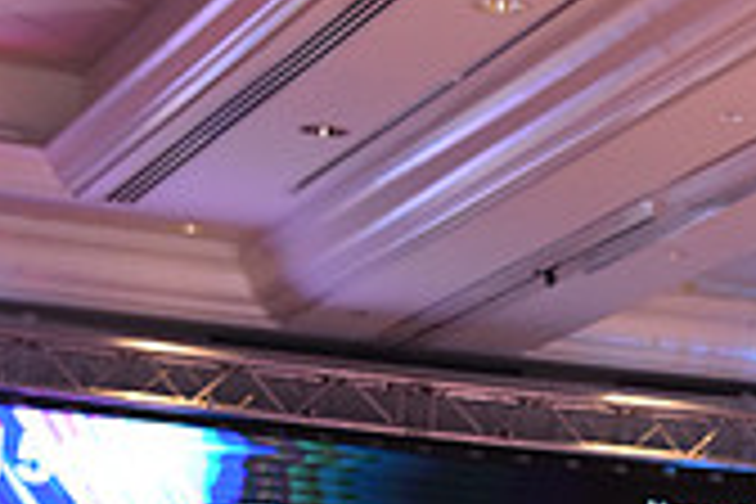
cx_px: 353
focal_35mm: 190
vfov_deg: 6.8
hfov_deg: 10.8
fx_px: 3990
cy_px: 1220
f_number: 6.3
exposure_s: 1/320
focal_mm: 55
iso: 2500
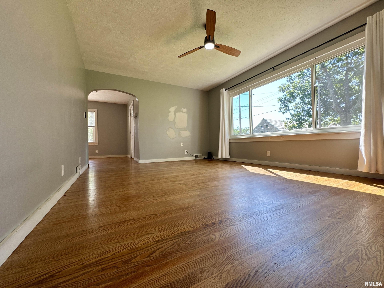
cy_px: 144
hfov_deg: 102.1
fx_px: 155
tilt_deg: -0.3
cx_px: 192
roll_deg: +0.9
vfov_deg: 85.7
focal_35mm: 14
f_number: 2.2
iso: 50
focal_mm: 2.22
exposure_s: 1/121
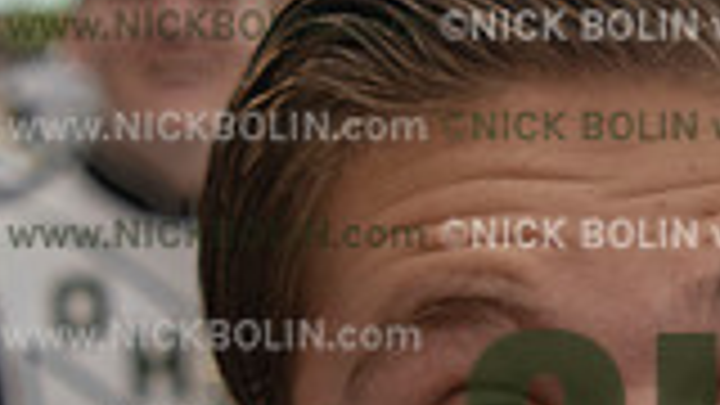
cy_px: 547
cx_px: 783
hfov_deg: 22.2
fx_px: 1737
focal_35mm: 91
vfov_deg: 12.8
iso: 800
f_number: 3.2
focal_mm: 24
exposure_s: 1/125
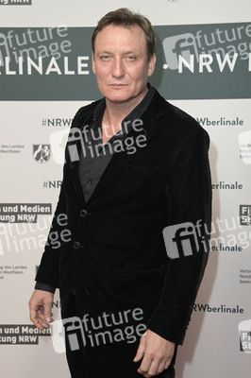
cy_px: 189
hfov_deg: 23.3
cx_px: 126
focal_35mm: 58
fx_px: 608
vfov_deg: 34.5
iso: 800
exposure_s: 1/250
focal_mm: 58
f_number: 6.3
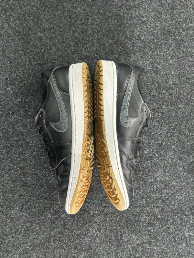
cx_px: 97
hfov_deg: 30.3
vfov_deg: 39.6
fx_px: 358
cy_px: 129
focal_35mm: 48
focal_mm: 6.86
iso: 200
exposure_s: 1/50
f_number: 1.78
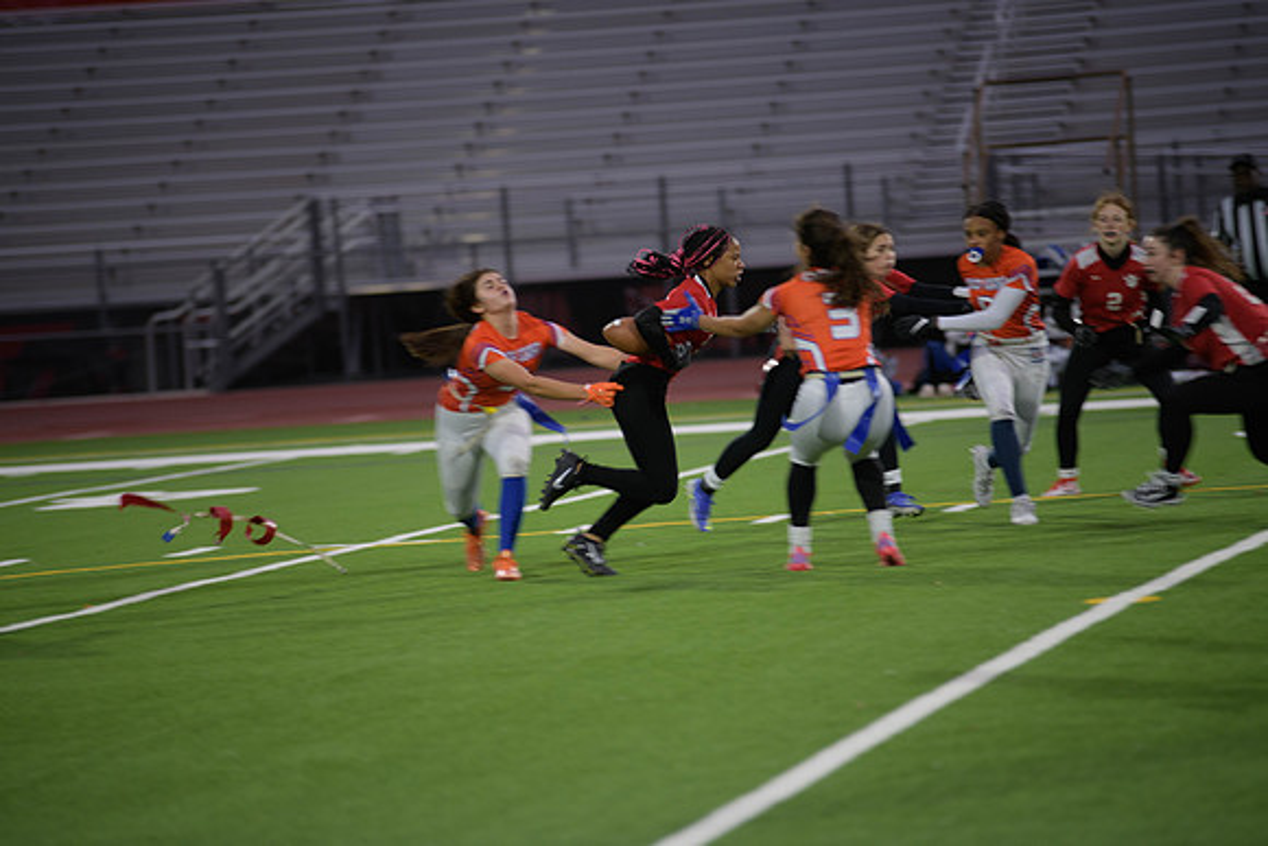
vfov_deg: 7.2
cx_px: 634
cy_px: 423
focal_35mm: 190
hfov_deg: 10.8
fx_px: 6693
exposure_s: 1/200
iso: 500
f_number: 2.8
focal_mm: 190
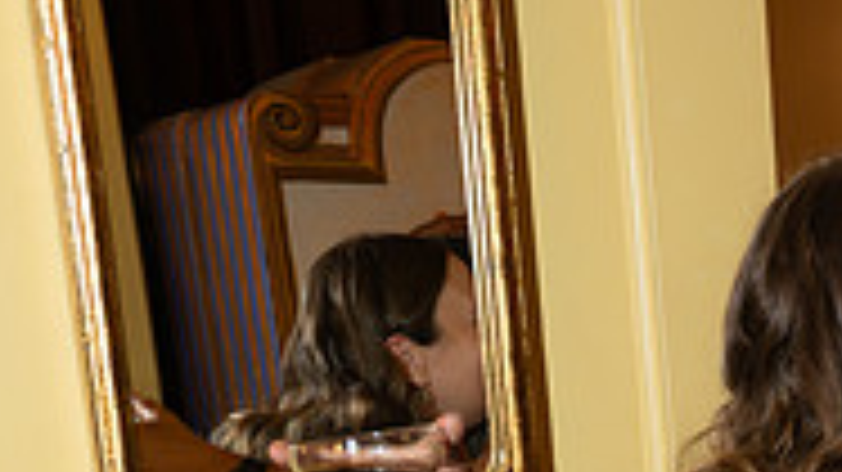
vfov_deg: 14.4
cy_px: 717
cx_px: 1103
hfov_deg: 23.8
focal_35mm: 78
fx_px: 1741
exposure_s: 1/125
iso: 3200
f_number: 5.6
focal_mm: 24
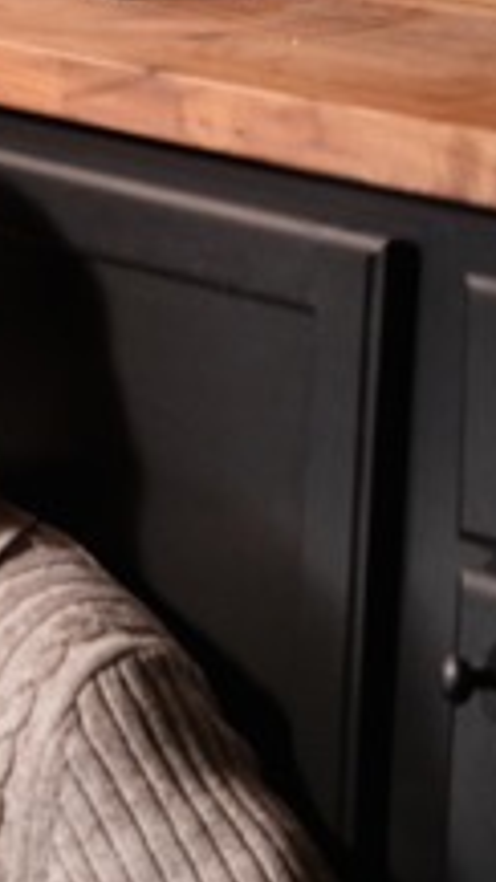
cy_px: 396
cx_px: -346
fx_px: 3953
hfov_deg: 7.0
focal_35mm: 169
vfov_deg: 12.7
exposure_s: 1/250
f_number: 3.5
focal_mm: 70
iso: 3200
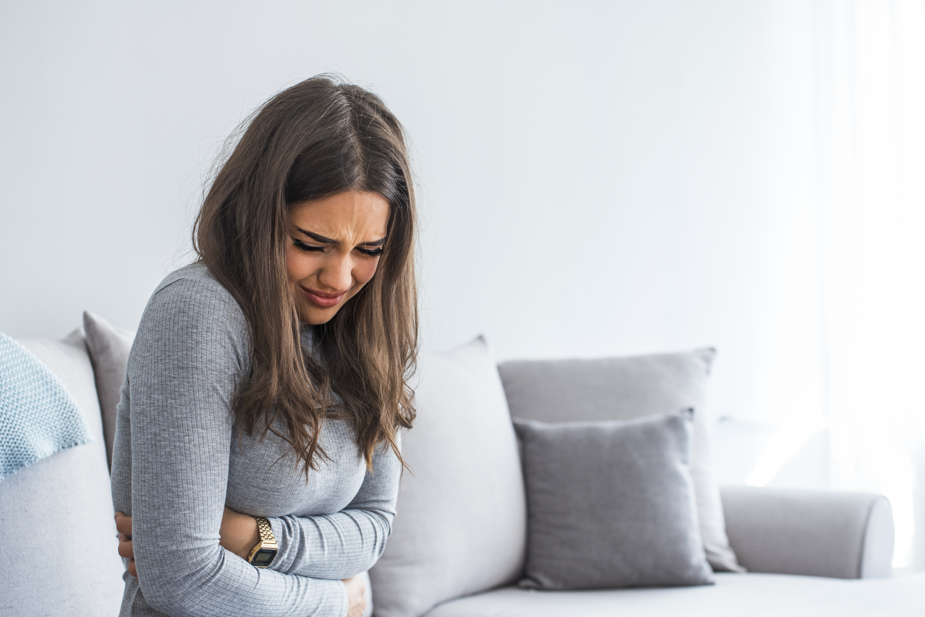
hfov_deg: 41.9
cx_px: 462
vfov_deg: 28.6
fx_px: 1208
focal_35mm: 47
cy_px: 352
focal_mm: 35
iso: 160
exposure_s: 1/100
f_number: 2.5
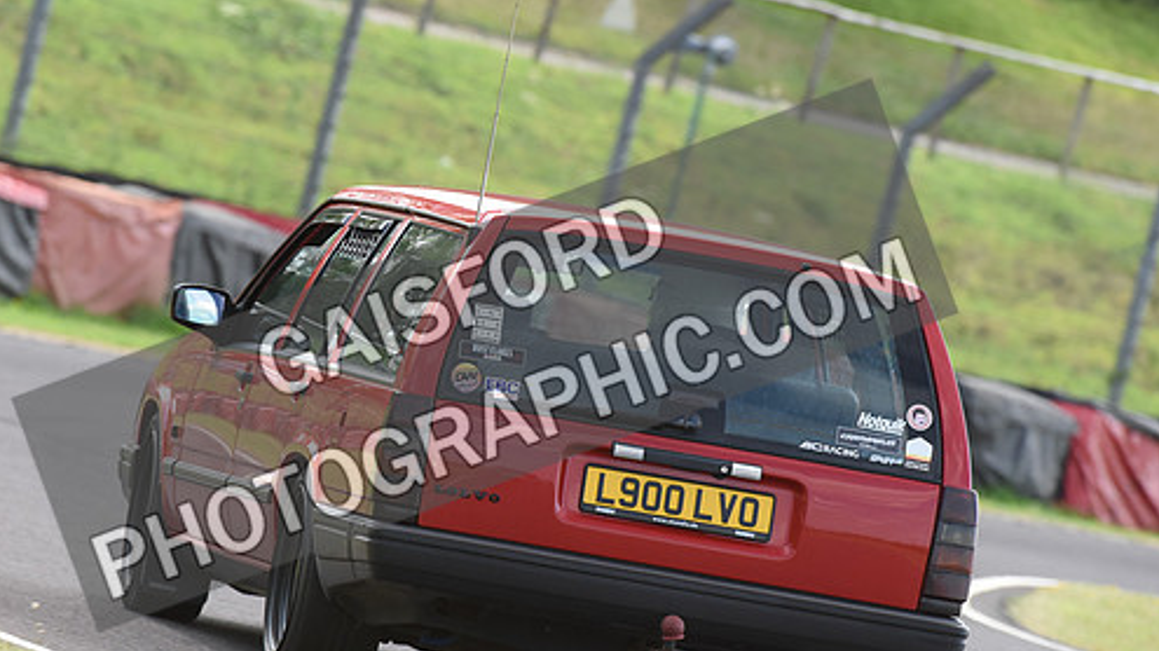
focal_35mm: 491
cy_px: 357
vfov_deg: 2.5
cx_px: 482
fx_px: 15084
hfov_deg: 4.4
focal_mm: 400
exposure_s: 1/500
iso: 2500
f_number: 8
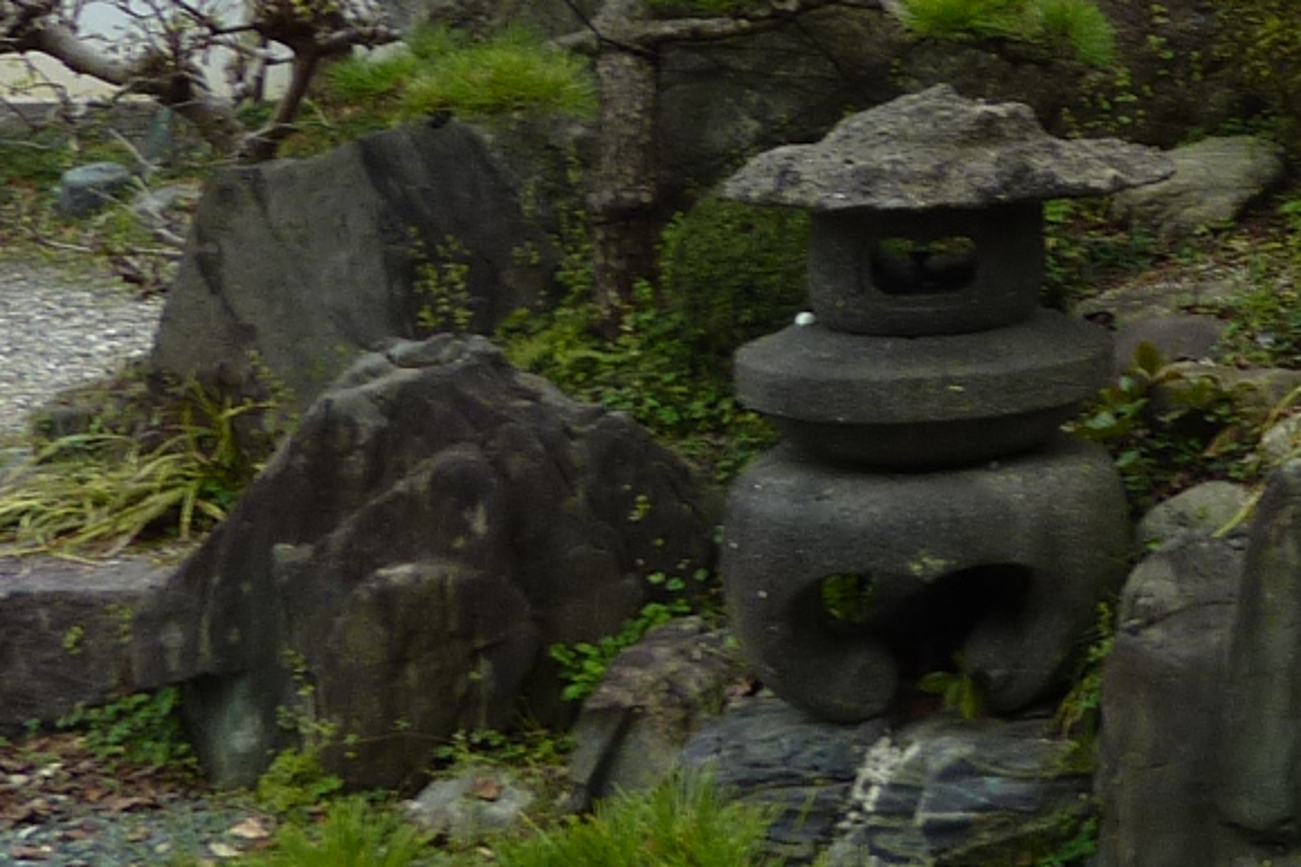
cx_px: 1937
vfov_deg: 14.2
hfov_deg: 19.4
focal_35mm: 92
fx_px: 3325
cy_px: -279
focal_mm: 4.1
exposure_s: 1/60
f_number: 3.3
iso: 80
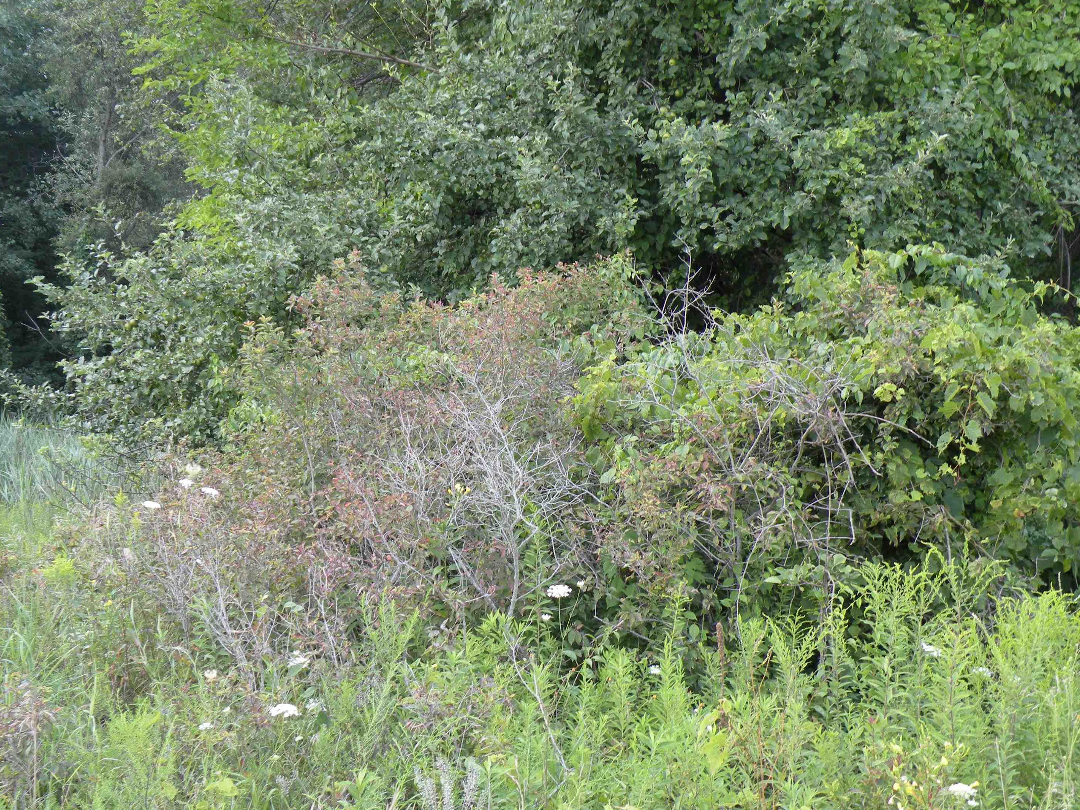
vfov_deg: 24.0
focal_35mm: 61
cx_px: 511
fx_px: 1903
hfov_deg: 31.7
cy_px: 388
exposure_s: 1/65.1
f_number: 3.5
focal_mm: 9.8
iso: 88
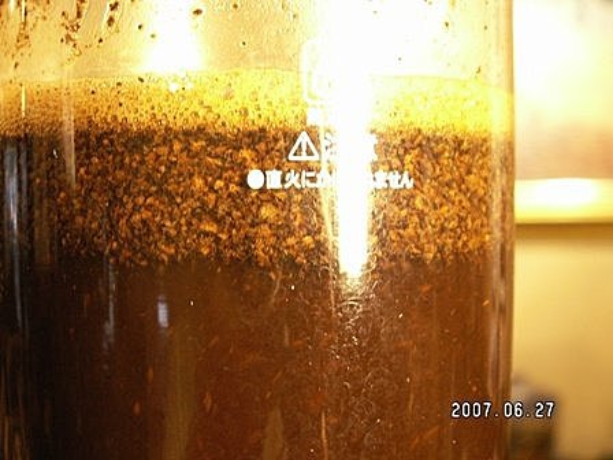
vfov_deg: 23.7
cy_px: 230
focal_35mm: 62
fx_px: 1098
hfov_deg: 31.2
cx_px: 306
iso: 160
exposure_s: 1/6
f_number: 3.2
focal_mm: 10.28
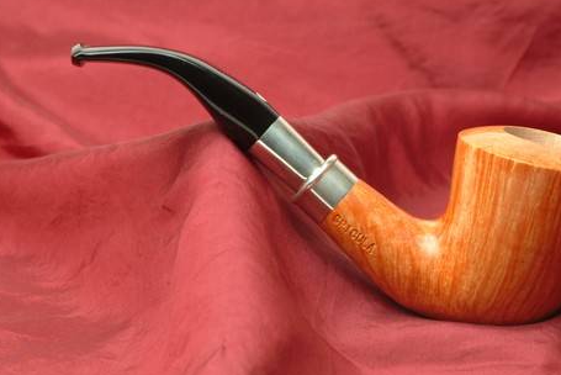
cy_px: 152
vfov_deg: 5.5
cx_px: 287
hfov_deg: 8.3
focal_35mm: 249
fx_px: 3883
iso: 160
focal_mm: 118
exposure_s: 1/60
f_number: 9.5
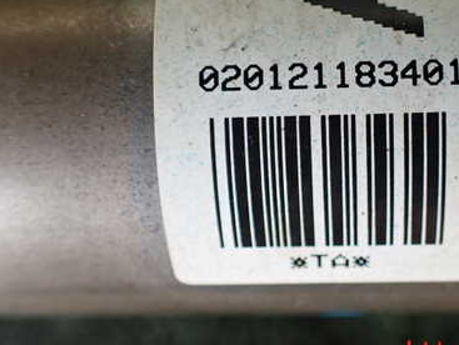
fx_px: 650
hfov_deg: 38.3
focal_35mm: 49
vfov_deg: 29.3
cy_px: 88
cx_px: 314
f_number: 2.3
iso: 400
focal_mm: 5.4
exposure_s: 1/125
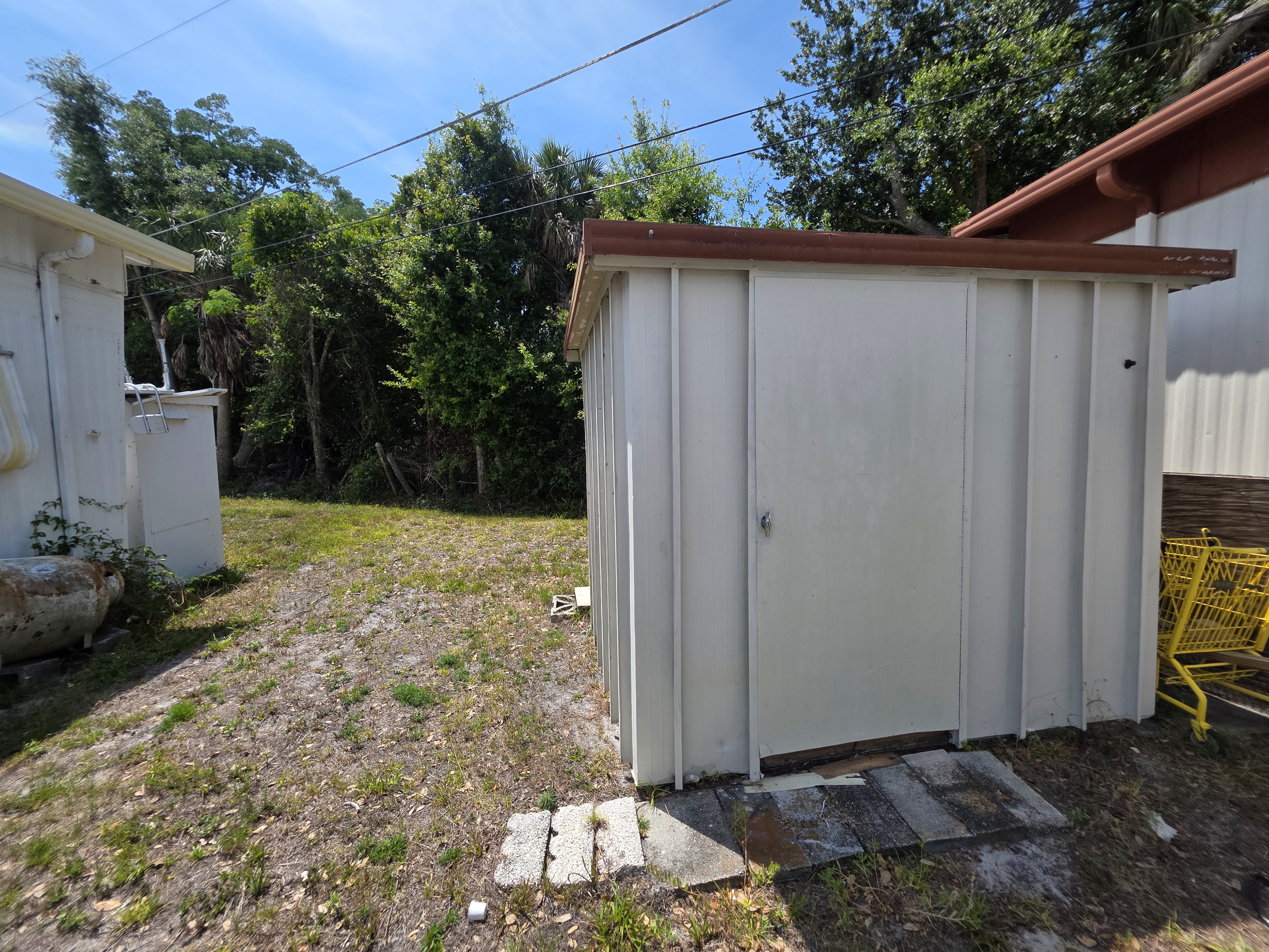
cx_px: 634
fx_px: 477
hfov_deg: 106.2
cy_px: 476
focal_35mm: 13
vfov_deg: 89.9
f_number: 1.9
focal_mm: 2.2
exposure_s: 1/1770
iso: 40
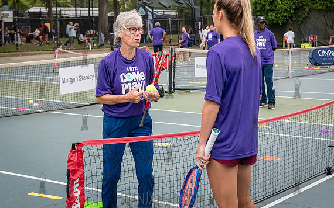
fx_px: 646
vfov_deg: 18.3
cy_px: 82
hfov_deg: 29.0
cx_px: 153
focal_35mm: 71
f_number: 5
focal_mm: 56
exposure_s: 1/1250
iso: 1000
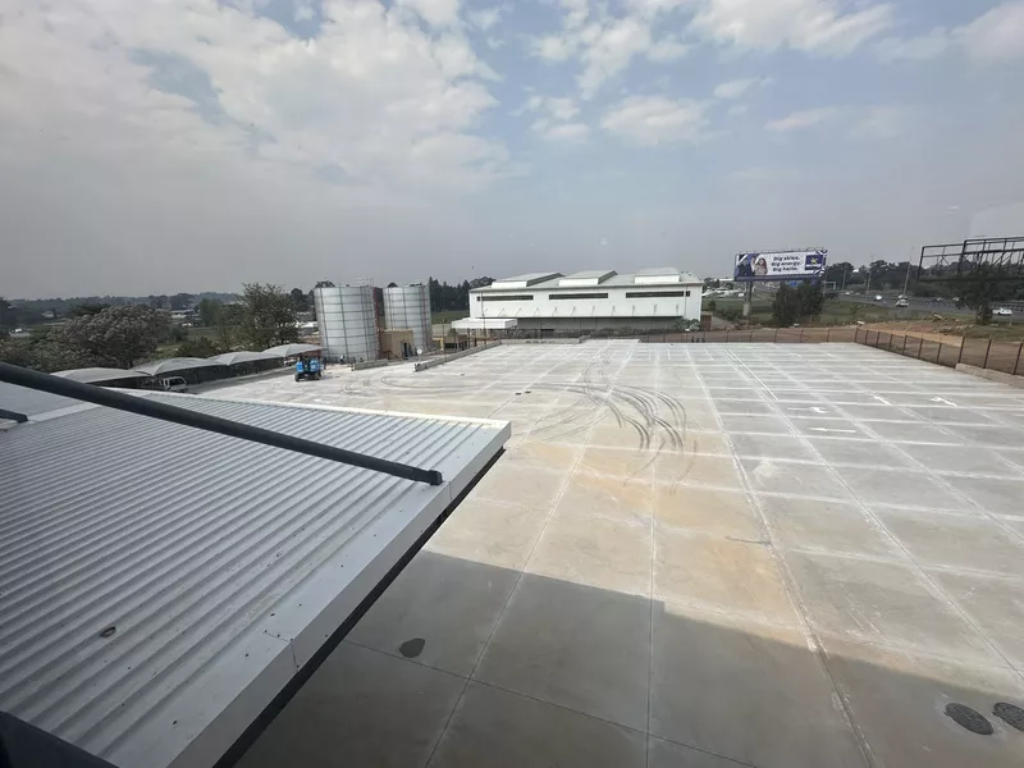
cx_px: 512
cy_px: 384
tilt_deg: -13.1
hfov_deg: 102.1
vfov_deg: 85.7
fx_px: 414
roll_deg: +1.2
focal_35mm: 14
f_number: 2.2
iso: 50
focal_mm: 2.22
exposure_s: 1/1182
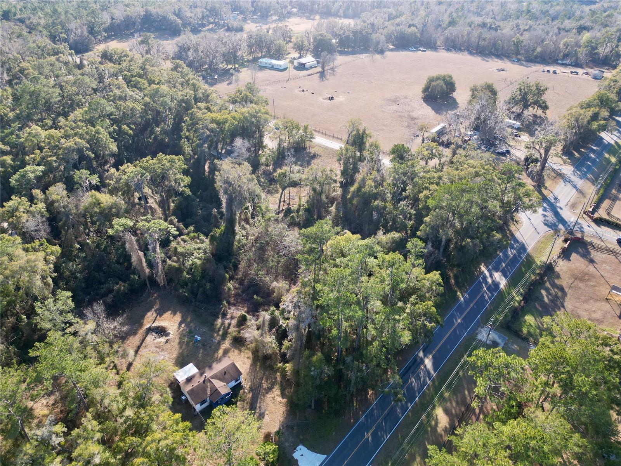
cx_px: 310
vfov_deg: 56.8
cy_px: 233
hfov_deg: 71.6
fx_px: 431
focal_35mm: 24
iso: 140
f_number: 1.7
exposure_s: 1/800
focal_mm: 6.72
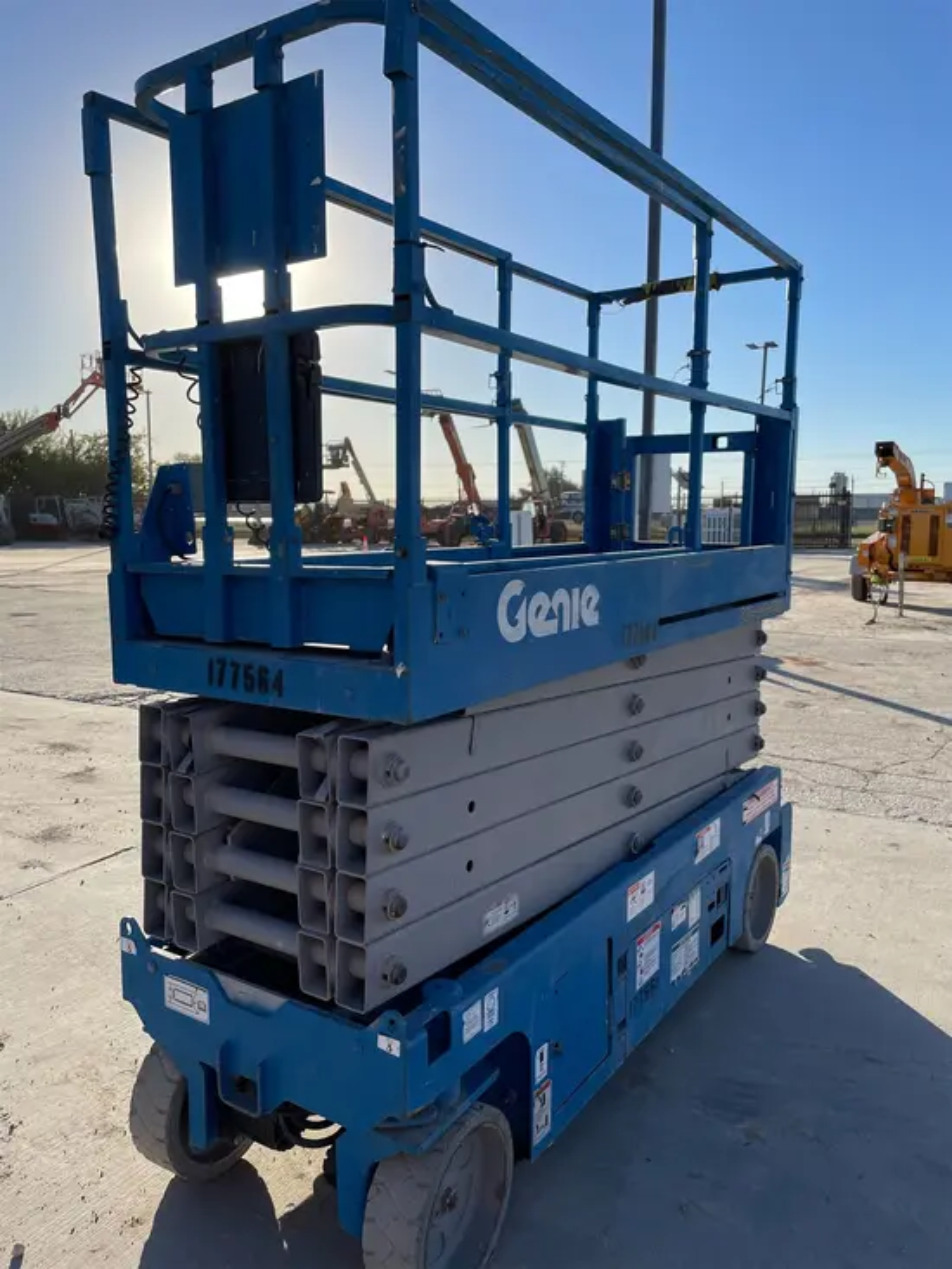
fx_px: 953
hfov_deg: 53.1
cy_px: 634
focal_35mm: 26
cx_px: 476
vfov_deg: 67.3
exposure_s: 1/4831
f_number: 1.6
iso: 50
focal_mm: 4.2
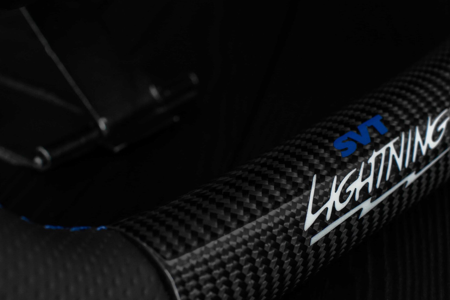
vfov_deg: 16.9
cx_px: 273
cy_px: 200
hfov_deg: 25.1
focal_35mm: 81
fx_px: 1010
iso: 500
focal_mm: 35
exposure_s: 1/125
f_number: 6.3
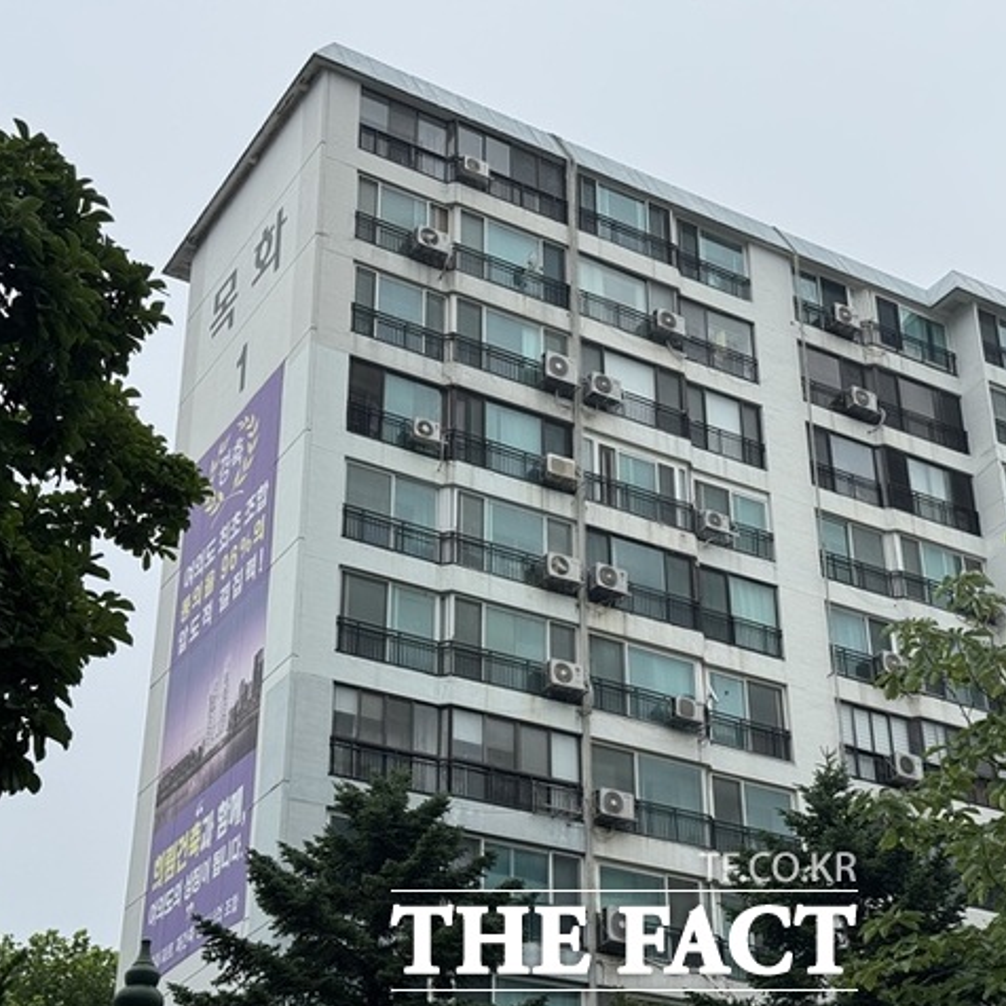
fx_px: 1874
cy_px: 505
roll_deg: +2.7
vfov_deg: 30.0
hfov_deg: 29.9
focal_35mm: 57
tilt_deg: +31.5
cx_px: 623
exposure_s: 1/4049
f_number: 1.78
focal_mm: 6.76
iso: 64
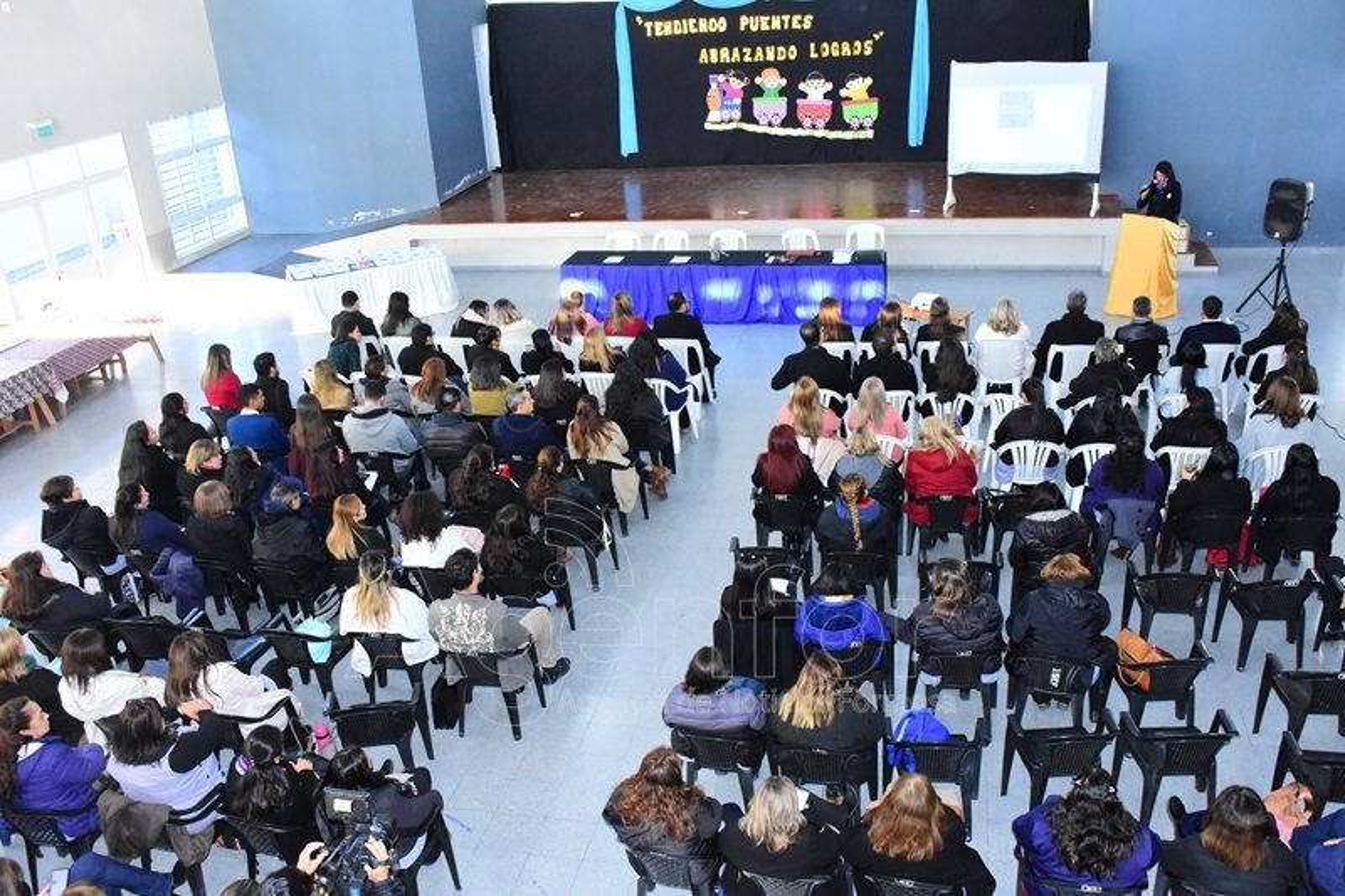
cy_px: 448
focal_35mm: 33
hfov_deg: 57.2
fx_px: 1233
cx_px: 672
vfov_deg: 40.0
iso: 4000
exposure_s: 1/125
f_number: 7.1
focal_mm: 22
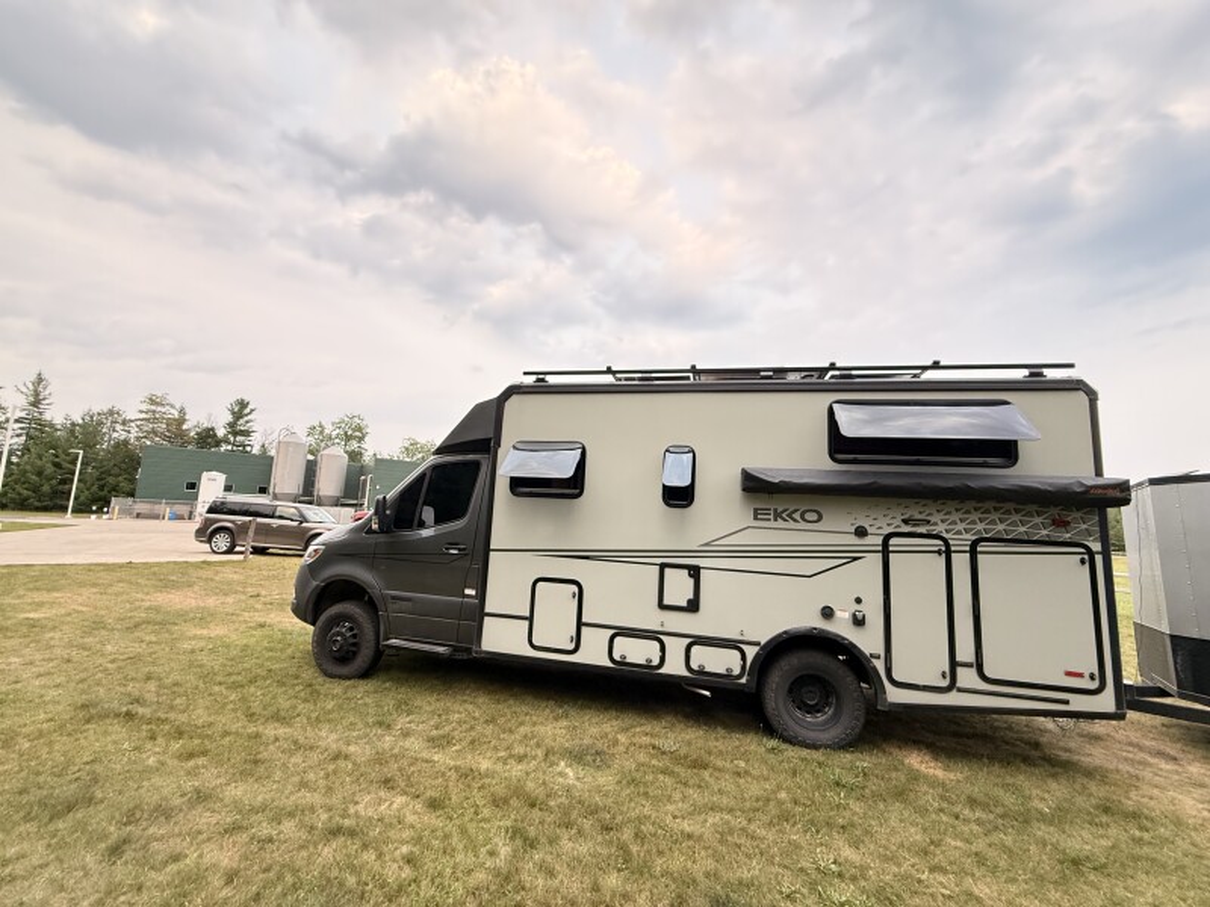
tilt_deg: +8.5
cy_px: 454
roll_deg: -2.3
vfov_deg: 85.7
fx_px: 489
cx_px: 605
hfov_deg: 102.1
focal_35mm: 14
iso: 250
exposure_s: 1/99
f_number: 2.2
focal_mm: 2.22
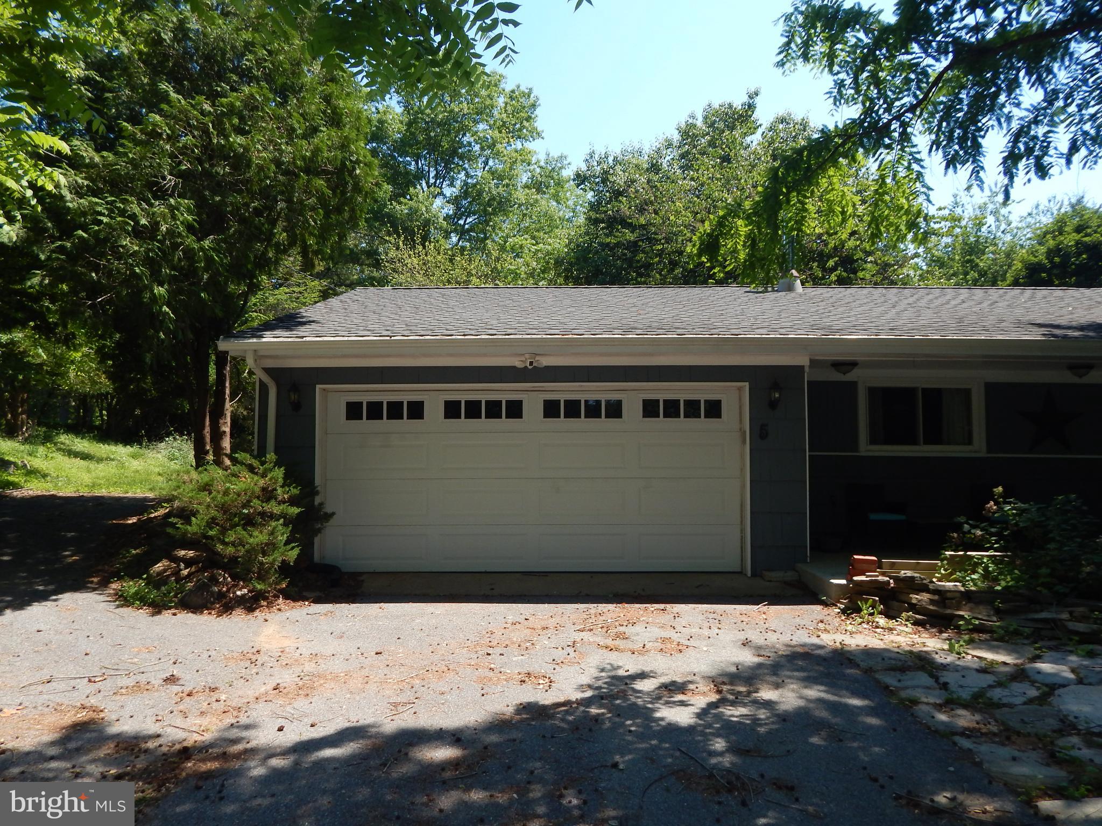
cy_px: 413
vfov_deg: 61.1
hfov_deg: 76.4
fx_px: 700
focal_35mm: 22
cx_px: 551
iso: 125
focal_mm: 4
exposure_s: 1/800
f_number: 3
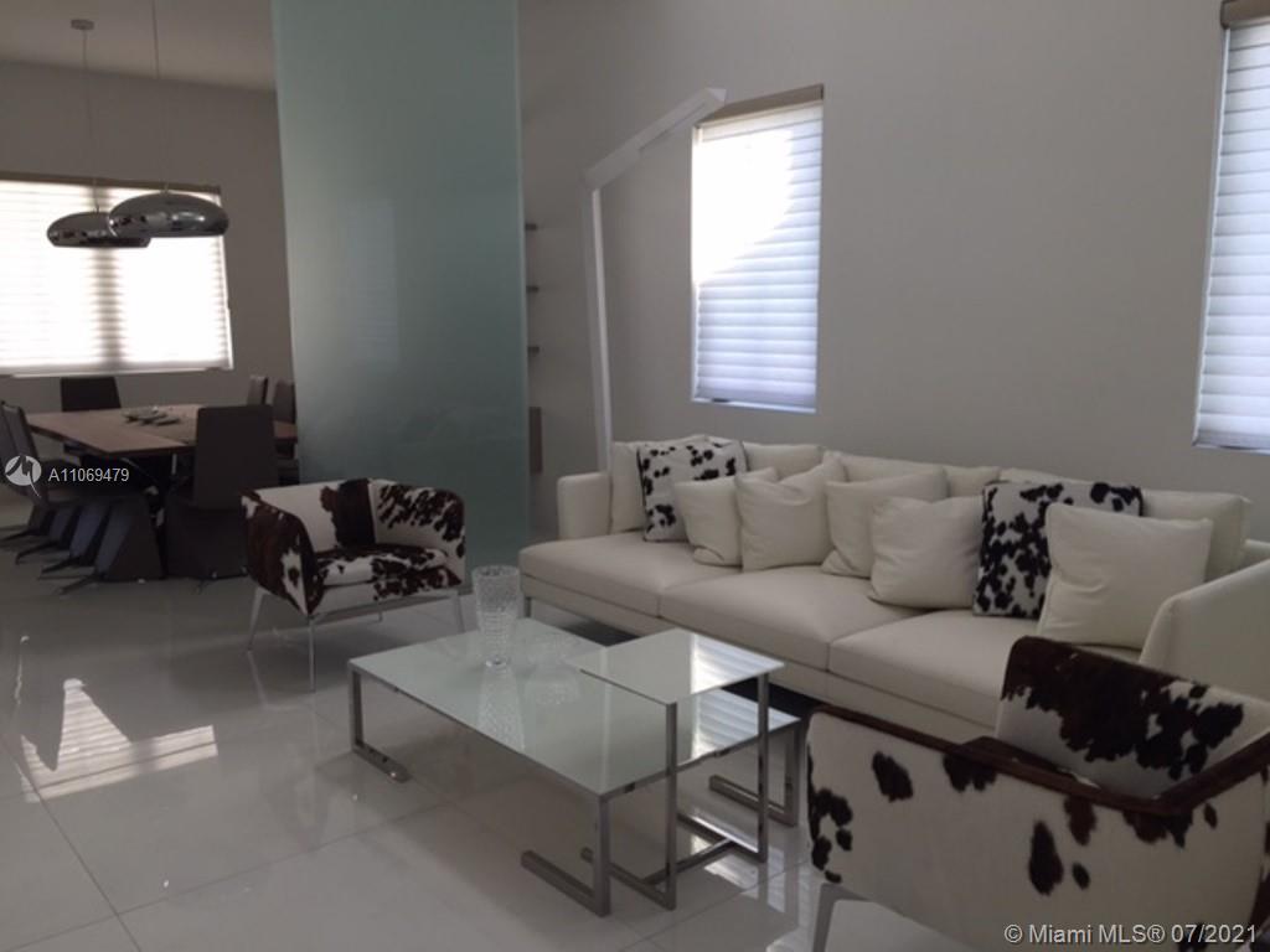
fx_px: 1064
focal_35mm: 29
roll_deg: -0.1
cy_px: 476
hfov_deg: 61.7
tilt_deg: -8.3
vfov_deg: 48.2
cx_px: 635
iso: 32
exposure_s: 1/40
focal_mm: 4.15
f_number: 2.2
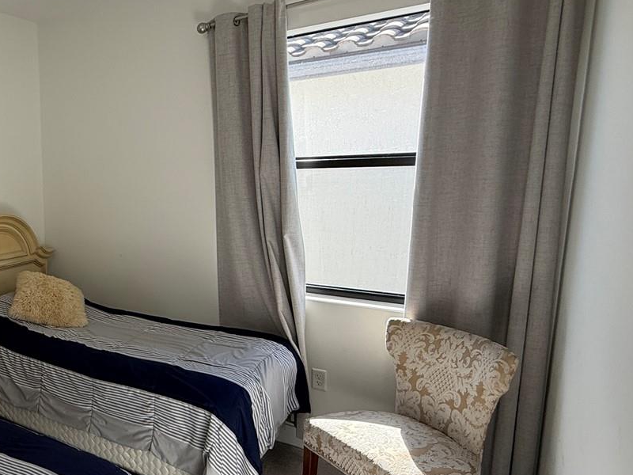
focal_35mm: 28
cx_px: 65
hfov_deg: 55.2
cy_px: 253
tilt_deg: -9.1
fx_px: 512
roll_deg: +1.6
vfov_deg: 49.7
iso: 100
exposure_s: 1/121
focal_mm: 2.22
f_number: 2.2
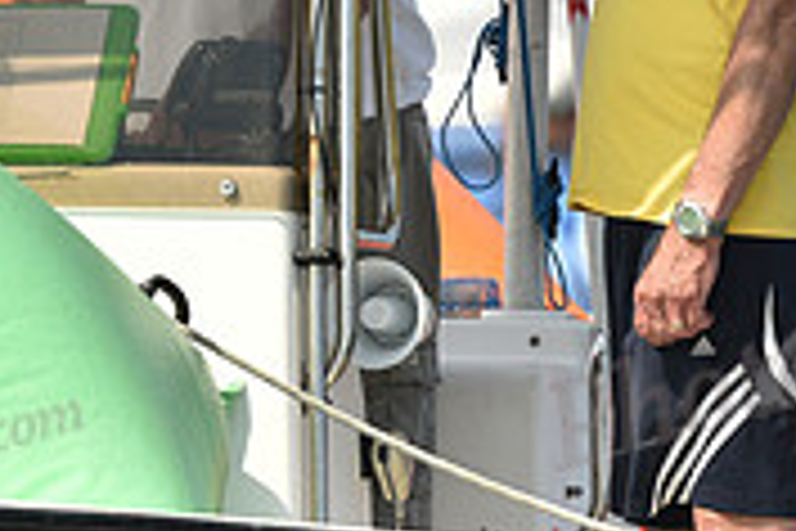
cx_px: 319
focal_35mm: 1966
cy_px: 182
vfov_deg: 0.7
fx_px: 43467
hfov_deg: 1.0
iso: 250
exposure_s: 1/1000
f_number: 8
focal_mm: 600
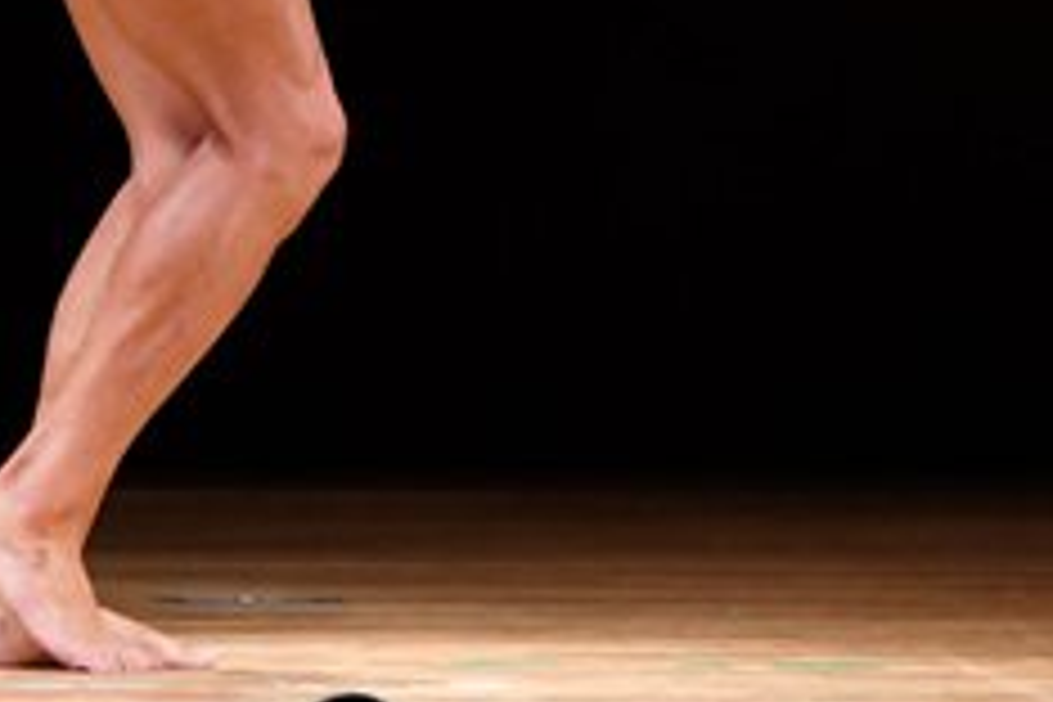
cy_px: -328
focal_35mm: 796
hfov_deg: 2.6
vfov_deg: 1.7
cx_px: 142
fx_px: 23281
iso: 3200
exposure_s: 1/400
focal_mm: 160
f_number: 5.6
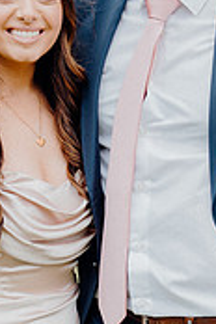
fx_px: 1278
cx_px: 134
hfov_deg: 9.7
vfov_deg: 14.4
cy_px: 196
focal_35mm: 142
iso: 125
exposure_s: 1/160
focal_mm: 37
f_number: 3.5
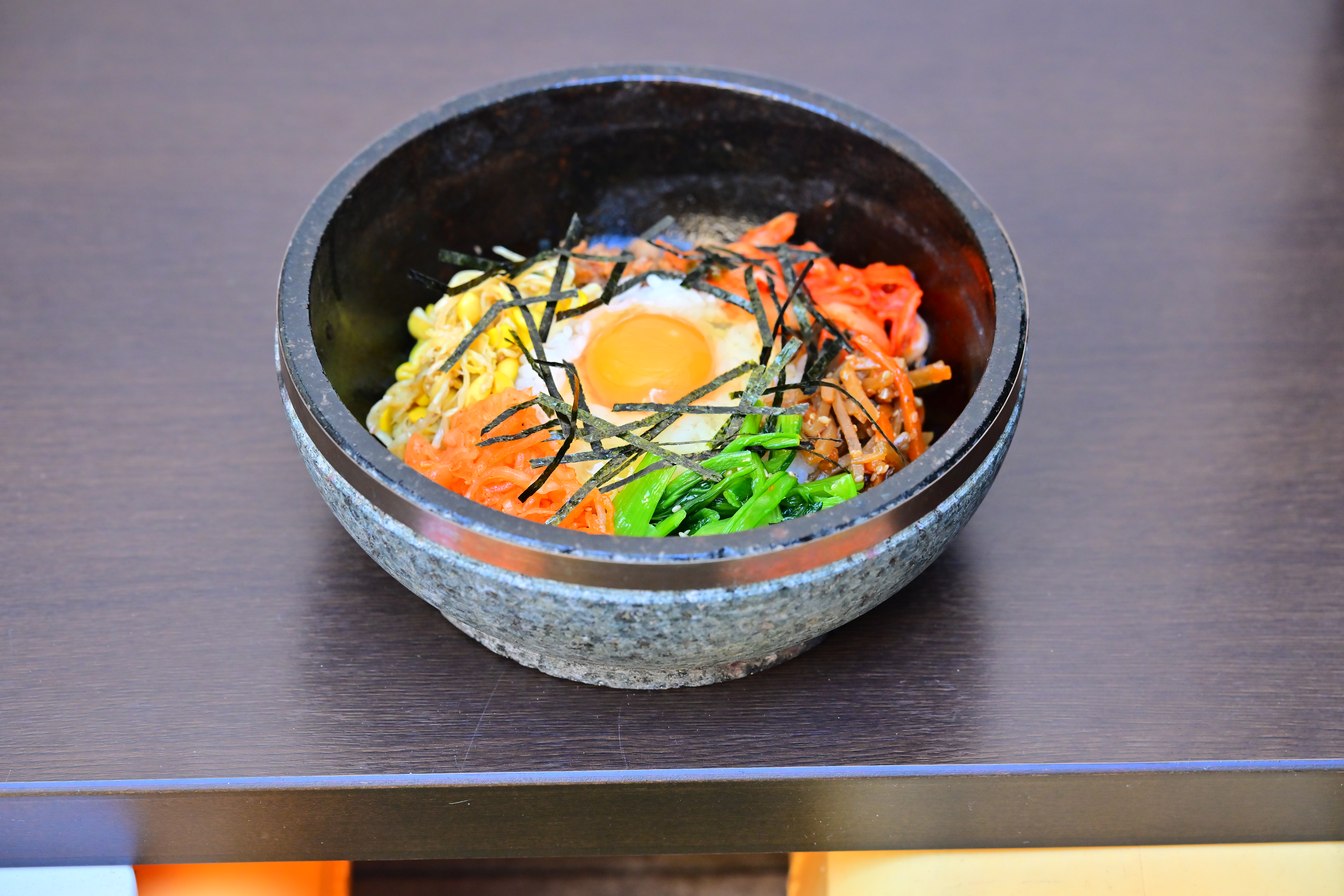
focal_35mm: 98
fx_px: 3658
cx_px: 672
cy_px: 448
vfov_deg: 14.0
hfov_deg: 20.8
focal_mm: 98
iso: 900
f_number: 5
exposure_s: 1/200
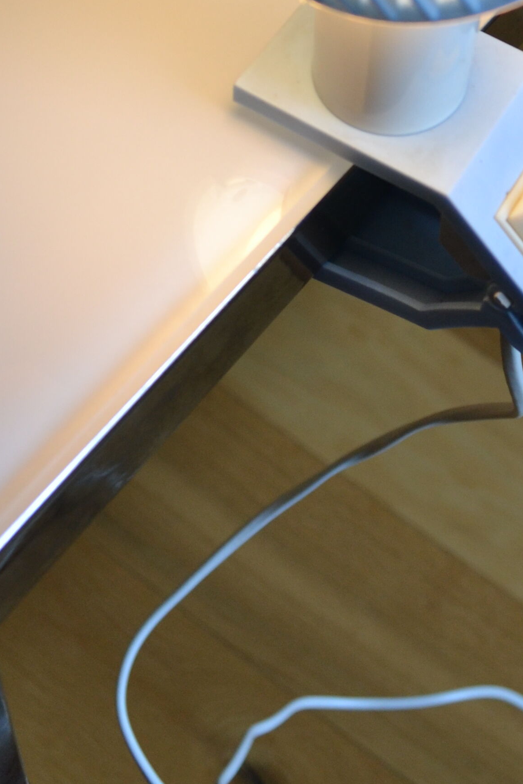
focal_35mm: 72
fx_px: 1569
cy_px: -26
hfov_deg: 18.4
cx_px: 528
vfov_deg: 26.4
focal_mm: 18
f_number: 5.6
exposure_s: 1/125
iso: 400
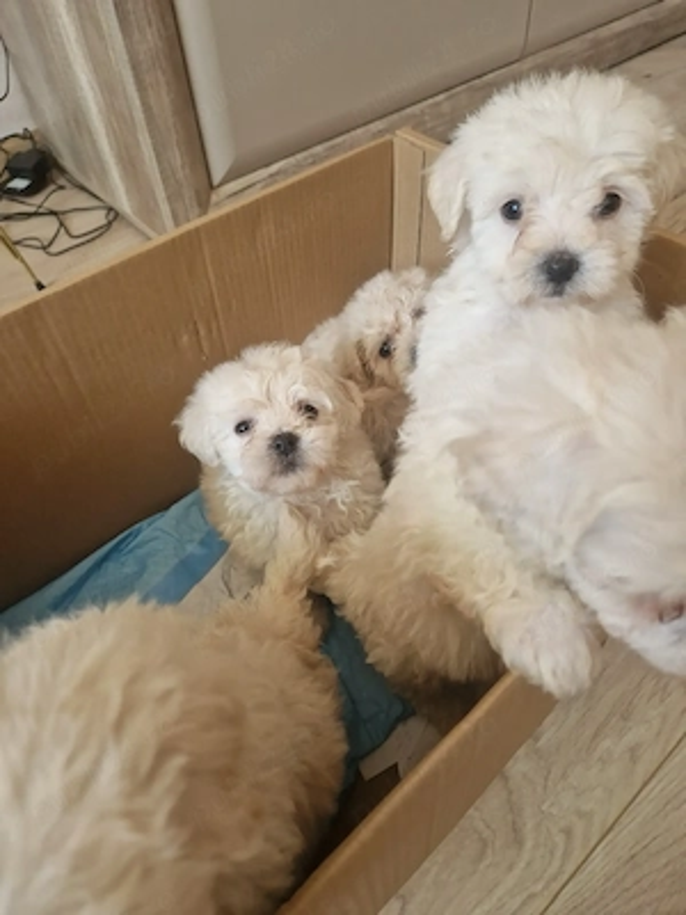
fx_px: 608
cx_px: 343
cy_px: 458
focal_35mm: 23
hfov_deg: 58.9
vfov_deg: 73.9
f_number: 1.8
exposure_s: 1/180
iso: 125
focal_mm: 5.4
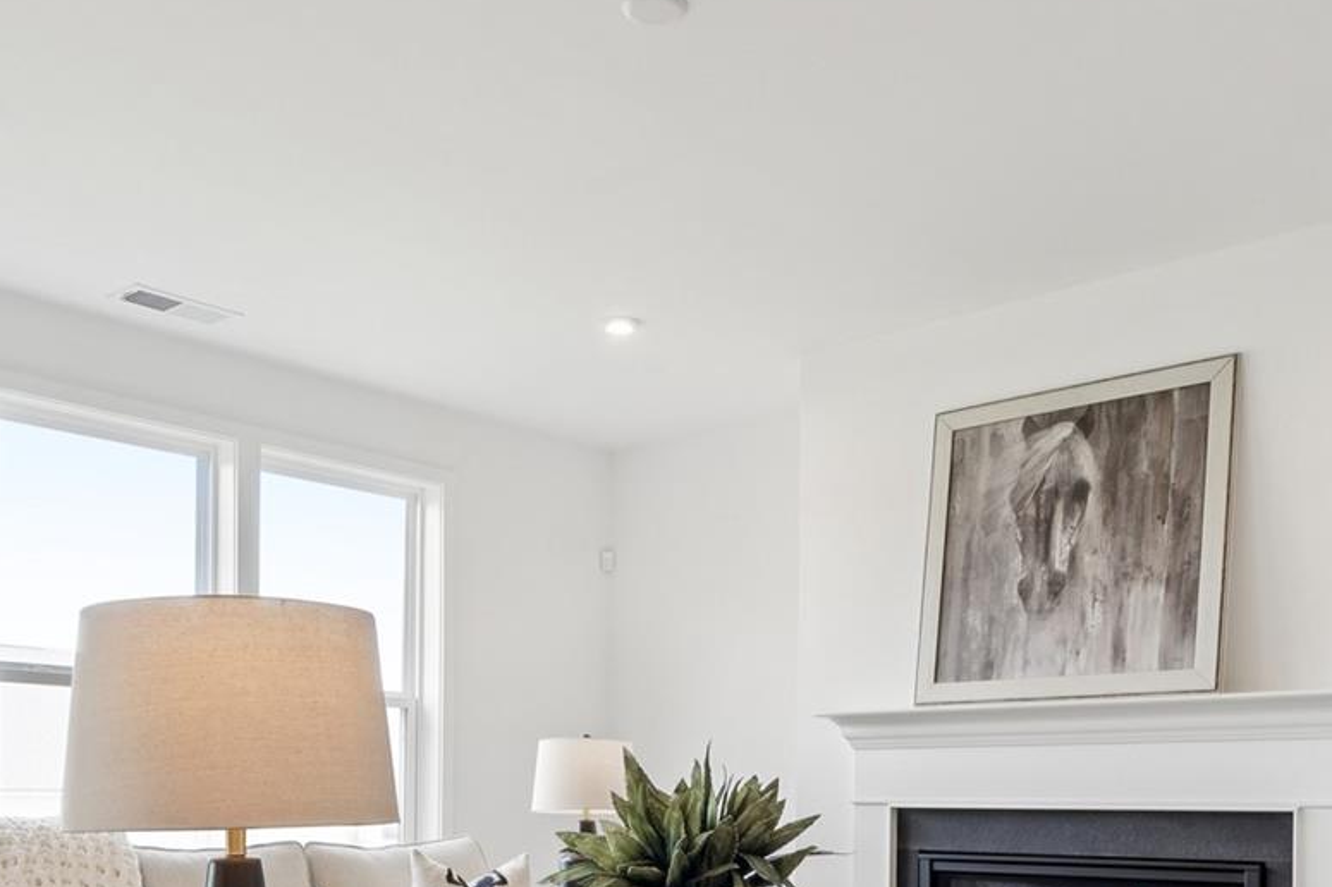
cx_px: 632
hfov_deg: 51.9
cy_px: 790
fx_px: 1368
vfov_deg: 34.1
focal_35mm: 37
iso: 160
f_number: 7.1
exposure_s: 1/40
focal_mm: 14
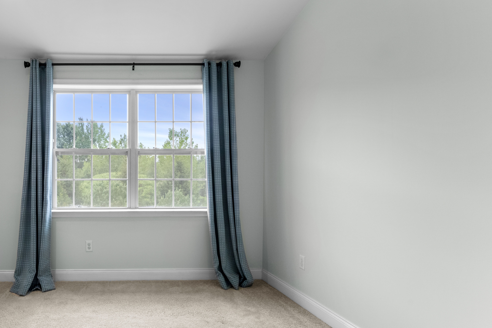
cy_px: 177
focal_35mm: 22
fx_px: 301
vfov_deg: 57.2
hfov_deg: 72.3
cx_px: 114
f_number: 11
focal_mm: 14
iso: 3200
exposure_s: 1/30
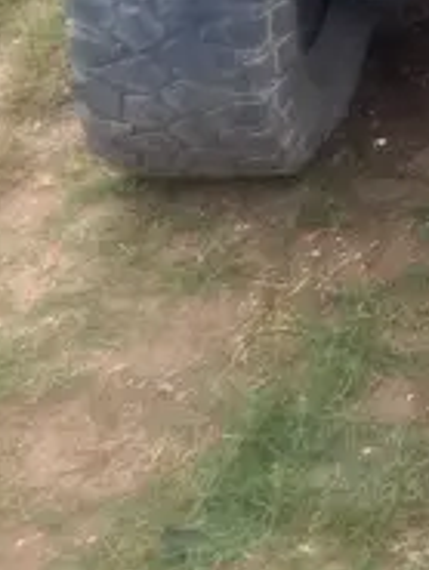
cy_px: -504
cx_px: 725
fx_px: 1700
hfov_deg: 13.2
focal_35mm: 103
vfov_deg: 15.8
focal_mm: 5.1
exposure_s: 1/158
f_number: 1.6
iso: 64
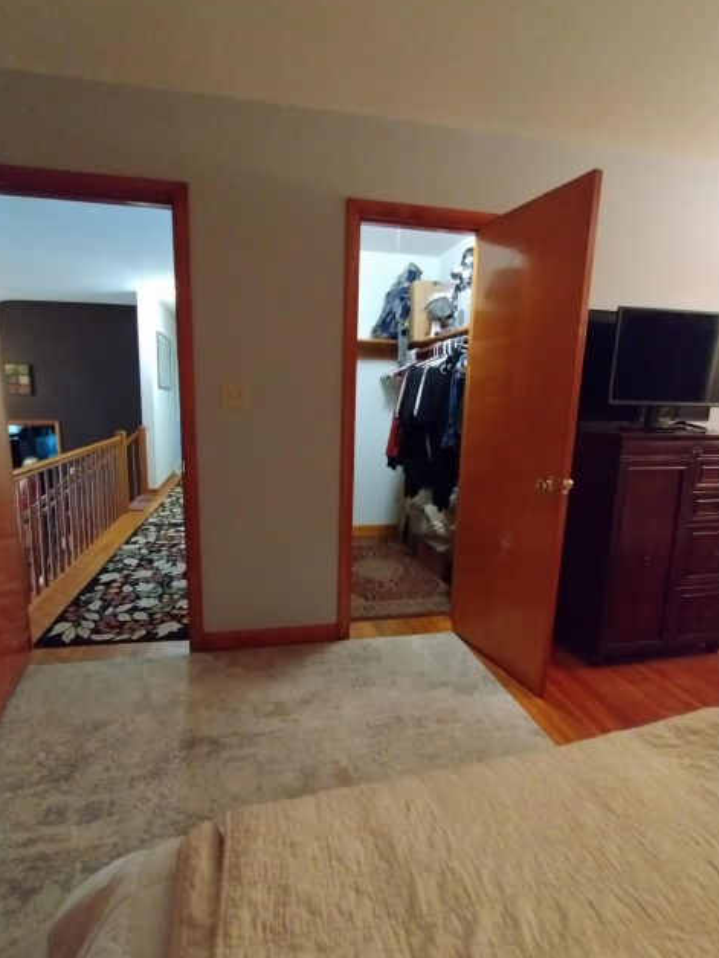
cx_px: 342
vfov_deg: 91.0
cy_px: 478
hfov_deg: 74.7
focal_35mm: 17
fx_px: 471
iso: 1600
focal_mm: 1.66
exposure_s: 1/21.9
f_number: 2.2
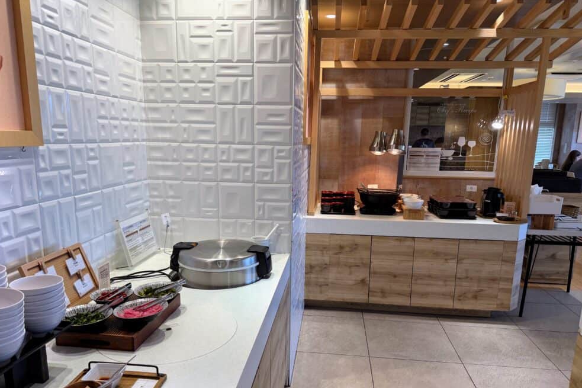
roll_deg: -1.6
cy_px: 227
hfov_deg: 69.4
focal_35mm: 26
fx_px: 420
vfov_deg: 49.3
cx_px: 289
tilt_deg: -11.6
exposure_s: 1/126
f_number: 1.78
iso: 50
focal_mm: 6.76
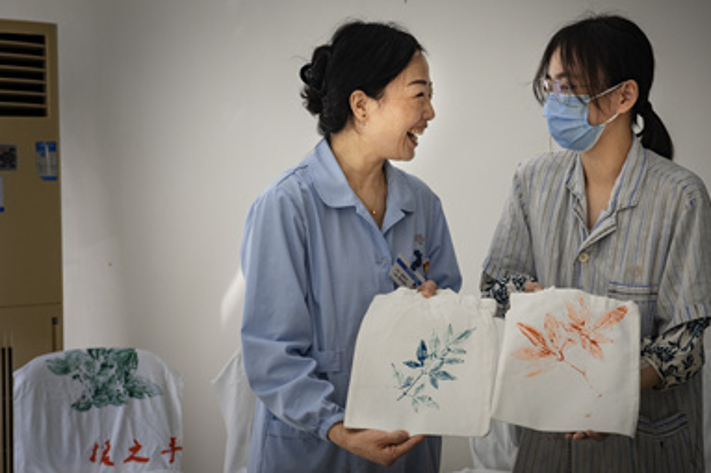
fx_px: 1599
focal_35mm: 81
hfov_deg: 25.0
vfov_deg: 16.8
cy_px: 294
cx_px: 442
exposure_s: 1/640
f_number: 5.6
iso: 800
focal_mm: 62
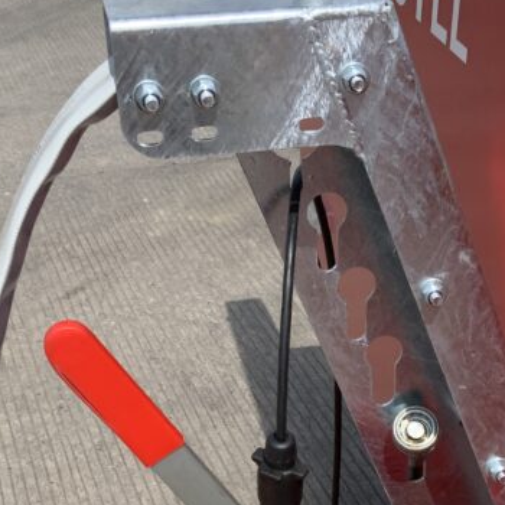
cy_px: 442
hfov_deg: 23.0
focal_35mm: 75
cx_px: 323
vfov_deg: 22.6
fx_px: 1238
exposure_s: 1/1730
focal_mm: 3
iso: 16
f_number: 1.8
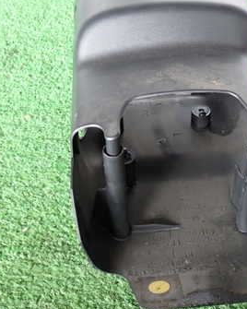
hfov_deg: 27.0
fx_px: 512
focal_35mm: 56
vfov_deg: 33.5
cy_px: 137
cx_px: 165
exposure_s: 1/30
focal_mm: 5.79
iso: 200
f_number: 2.4
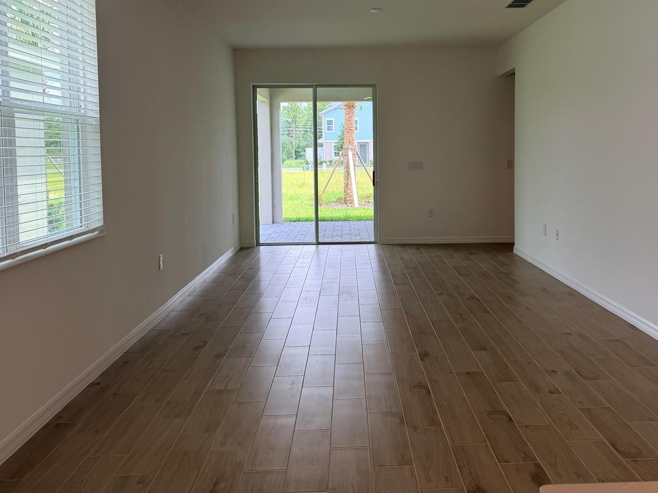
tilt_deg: -3.3
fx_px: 608
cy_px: 177
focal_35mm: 32
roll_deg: +0.8
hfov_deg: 56.7
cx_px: 365
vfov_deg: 43.7
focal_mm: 6.76
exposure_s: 1/443
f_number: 1.78
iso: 100
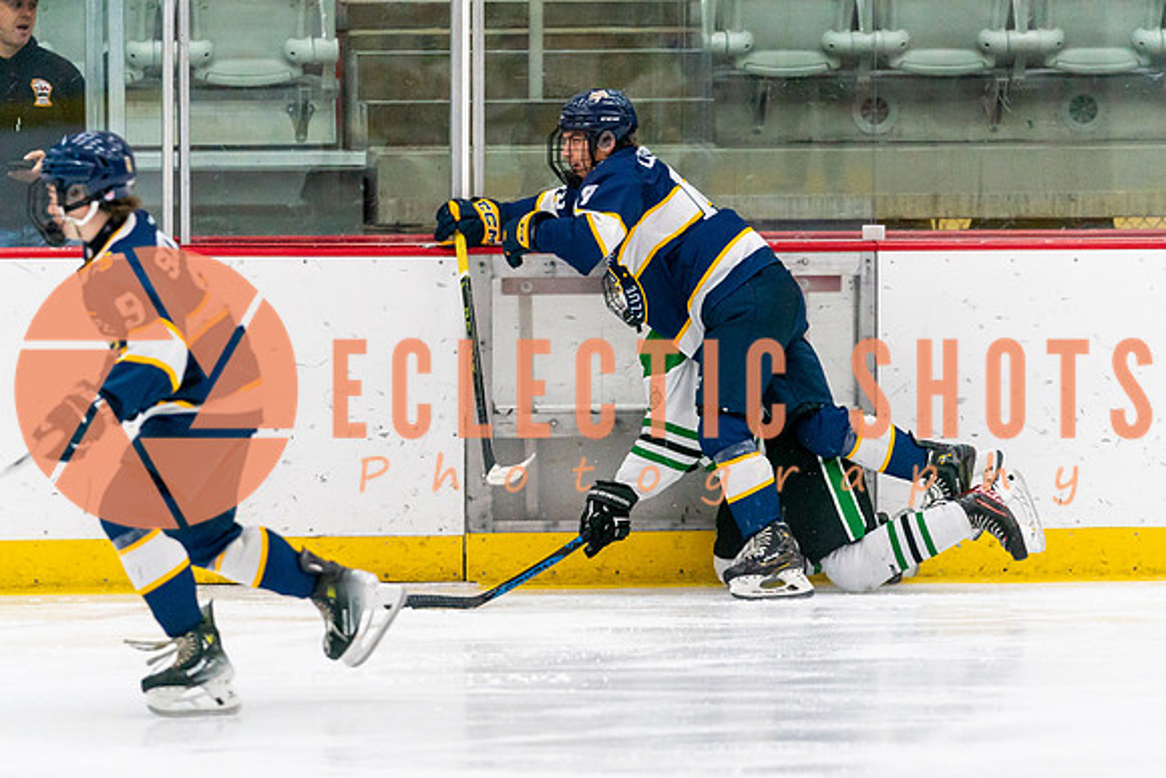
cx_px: 562
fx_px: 9664
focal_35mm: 298
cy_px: 389
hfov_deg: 6.9
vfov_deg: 4.6
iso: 3200
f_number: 2.8
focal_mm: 200
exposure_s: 1/1250
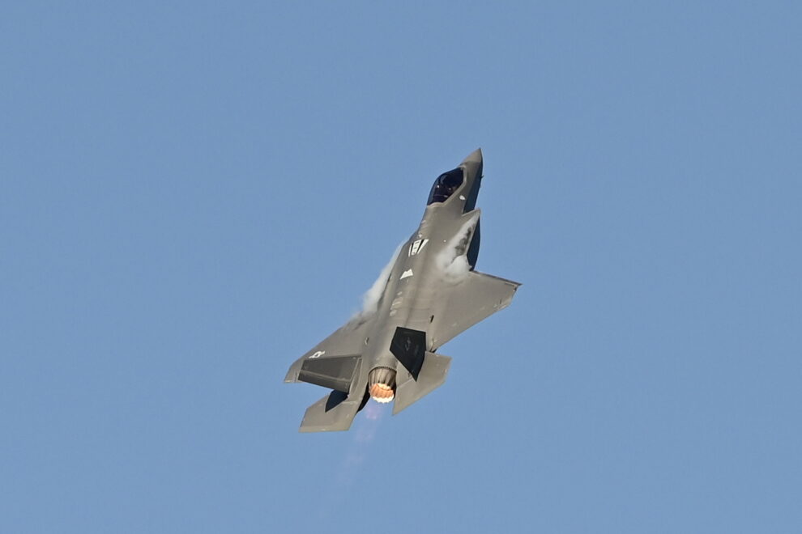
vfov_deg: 4.6
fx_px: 6683
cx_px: 401
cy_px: 267
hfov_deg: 6.9
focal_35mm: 300
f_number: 5.6
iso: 320
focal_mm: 200
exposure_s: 1/2000
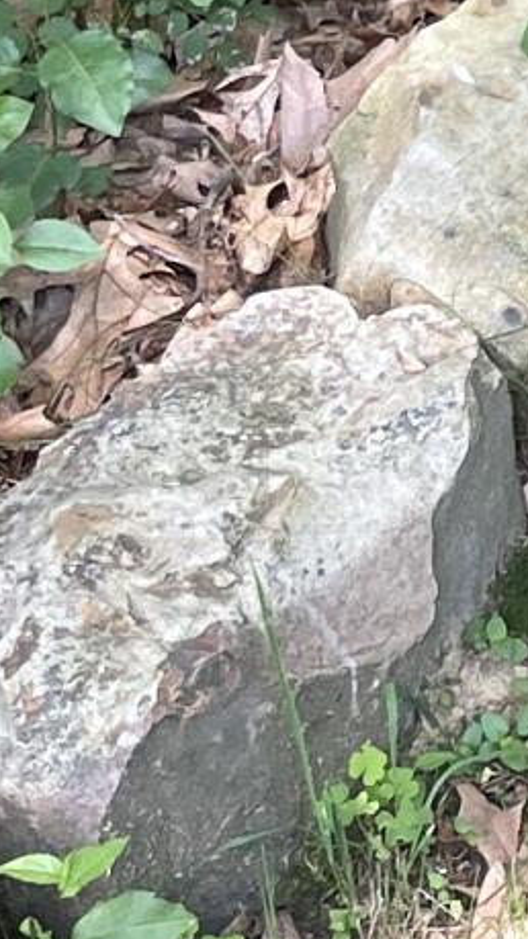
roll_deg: +0.6
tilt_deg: -13.3
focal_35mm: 178
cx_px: 1449
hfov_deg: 6.4
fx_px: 4433
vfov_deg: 11.1
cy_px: -892
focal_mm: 5.1
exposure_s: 1/121
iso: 50
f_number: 1.6
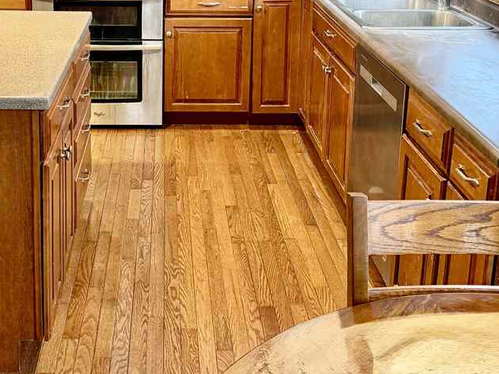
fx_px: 706
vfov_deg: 28.3
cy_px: 20
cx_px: 177
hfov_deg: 38.6
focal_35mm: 49
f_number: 1.78
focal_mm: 6.76
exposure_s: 1/60
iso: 250
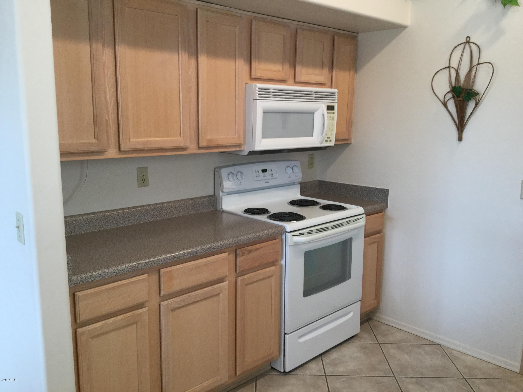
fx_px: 468
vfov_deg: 45.4
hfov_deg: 58.4
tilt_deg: -9.9
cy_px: 196
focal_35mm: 31
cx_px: 262
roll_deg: -2.6
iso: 80
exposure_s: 1/30
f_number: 2.4
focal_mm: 3.3
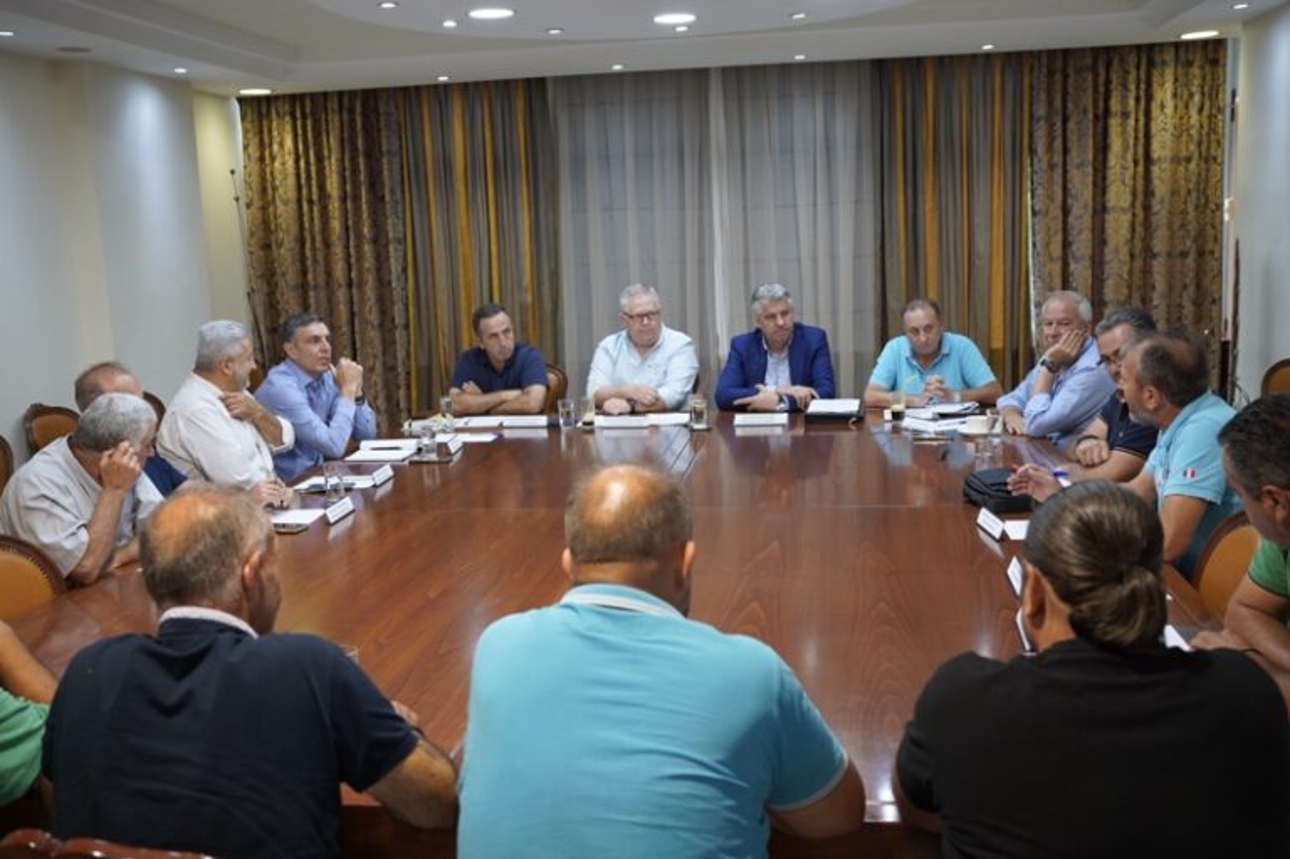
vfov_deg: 36.9
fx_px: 1286
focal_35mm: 36
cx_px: 645
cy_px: 430
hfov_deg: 53.3
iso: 1250
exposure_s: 1/160
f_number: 4
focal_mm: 35.9
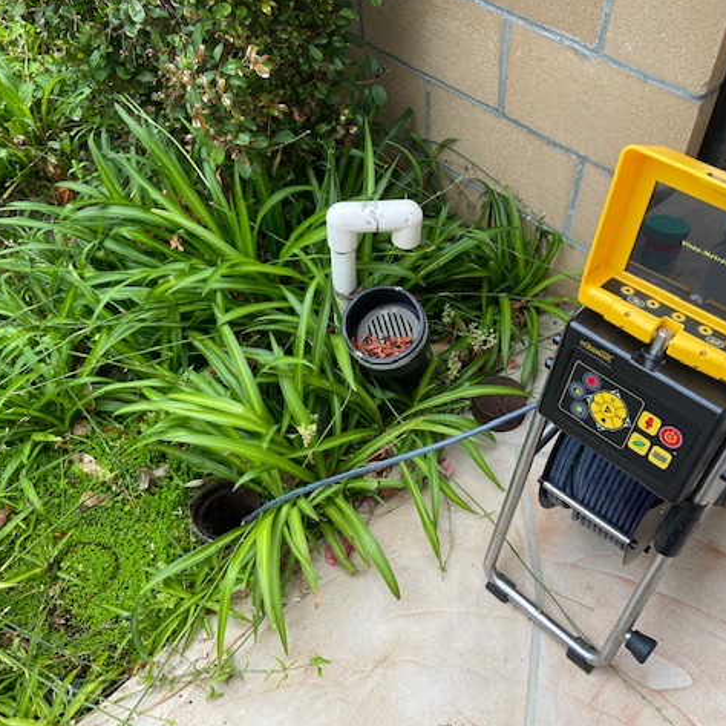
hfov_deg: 52.1
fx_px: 736
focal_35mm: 31
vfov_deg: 52.5
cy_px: 361
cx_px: 447
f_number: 1.8
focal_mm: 4.25
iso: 50
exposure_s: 1/122
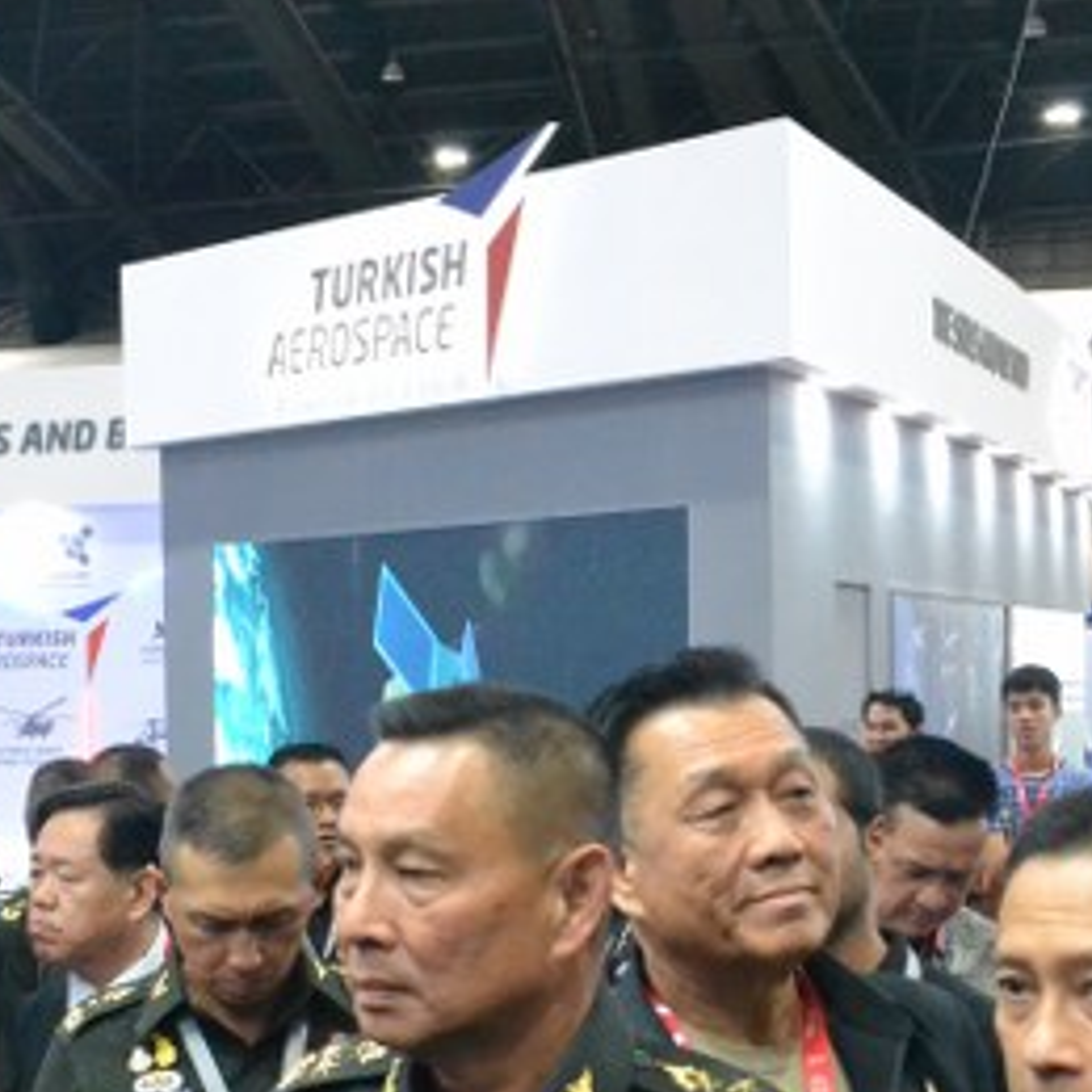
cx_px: 340
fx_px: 3141
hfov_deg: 19.6
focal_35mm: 88
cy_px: 758
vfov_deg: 19.6
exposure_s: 1/80
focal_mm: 28
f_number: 5.6
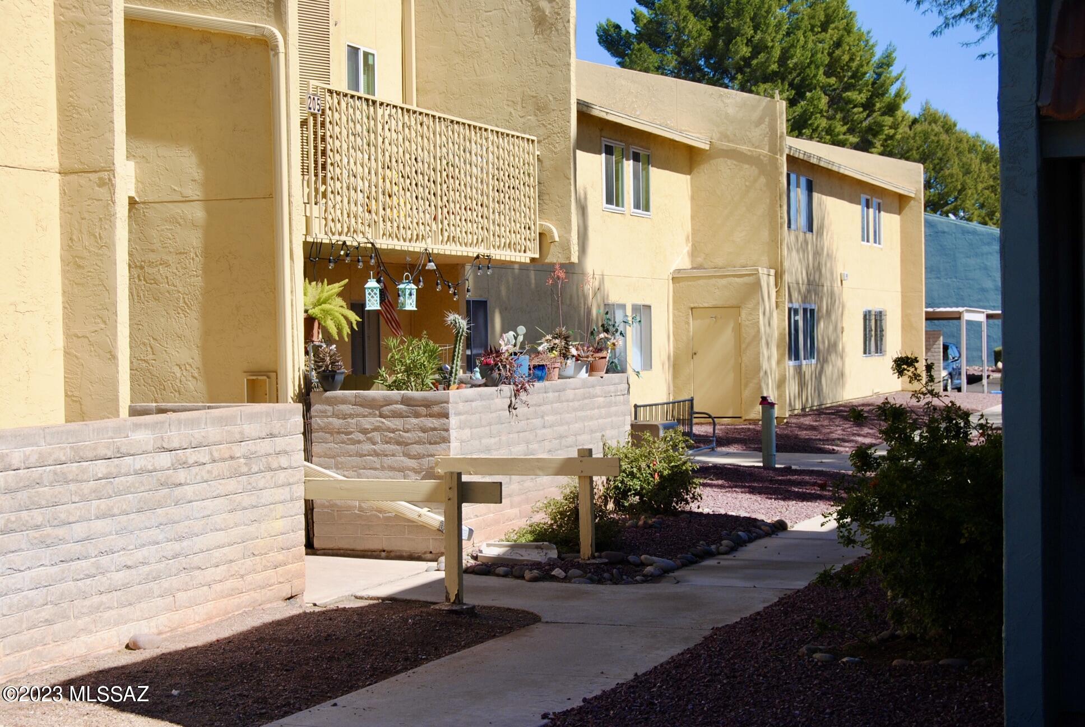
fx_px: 1901
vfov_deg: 21.6
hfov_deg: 31.9
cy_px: 364
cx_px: 542
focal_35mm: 63
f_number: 8
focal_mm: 42
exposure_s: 1/250
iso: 100
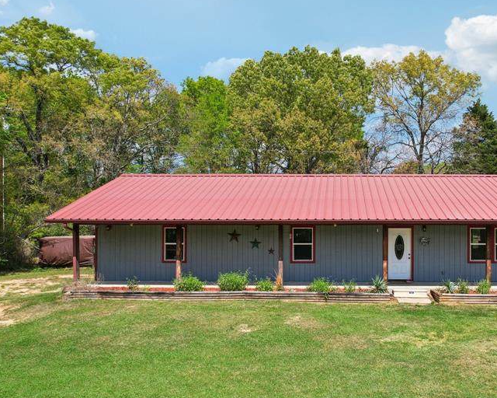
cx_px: 332
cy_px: 222
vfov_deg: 44.5
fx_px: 485
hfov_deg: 53.1
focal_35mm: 33
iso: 100
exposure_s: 1/2000
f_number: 2.8
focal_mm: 8.4
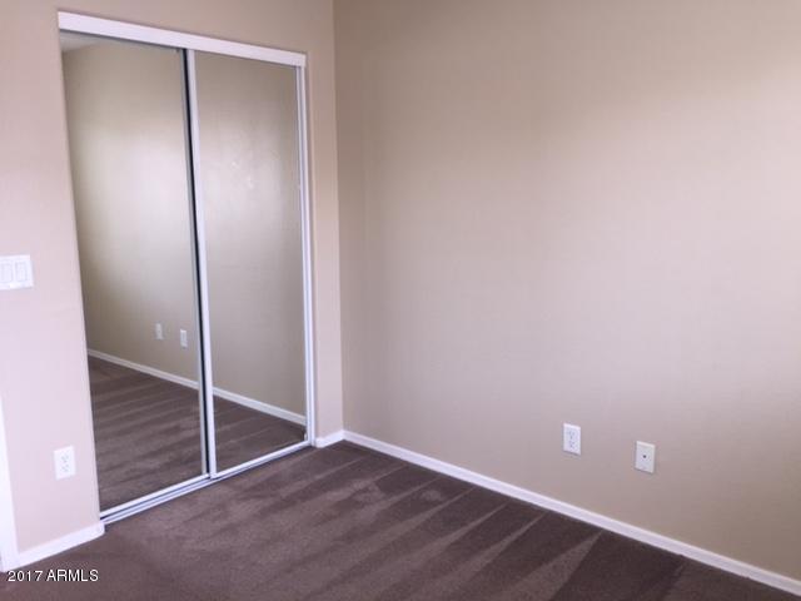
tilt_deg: -10.7
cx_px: 400
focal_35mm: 29
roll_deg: -0.2
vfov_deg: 48.2
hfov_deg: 61.7
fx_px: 671
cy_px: 300
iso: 32
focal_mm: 4.15
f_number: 2.2
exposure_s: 1/30
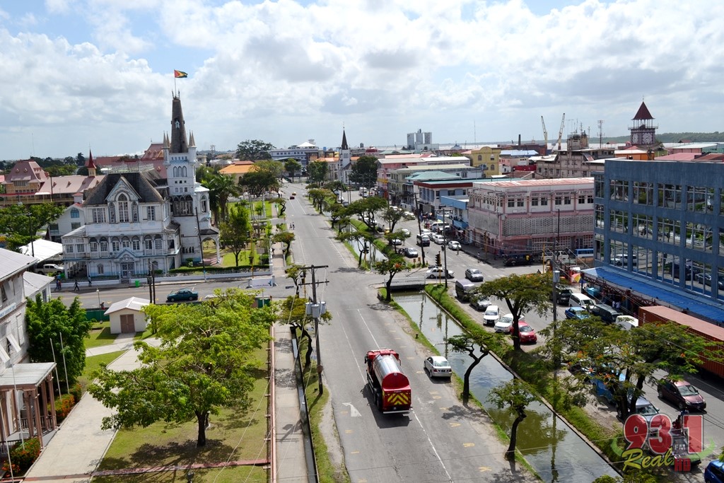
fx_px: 724
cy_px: 242
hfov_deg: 53.1
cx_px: 362
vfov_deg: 36.9
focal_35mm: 36
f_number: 9
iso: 100
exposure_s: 1/320
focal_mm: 24
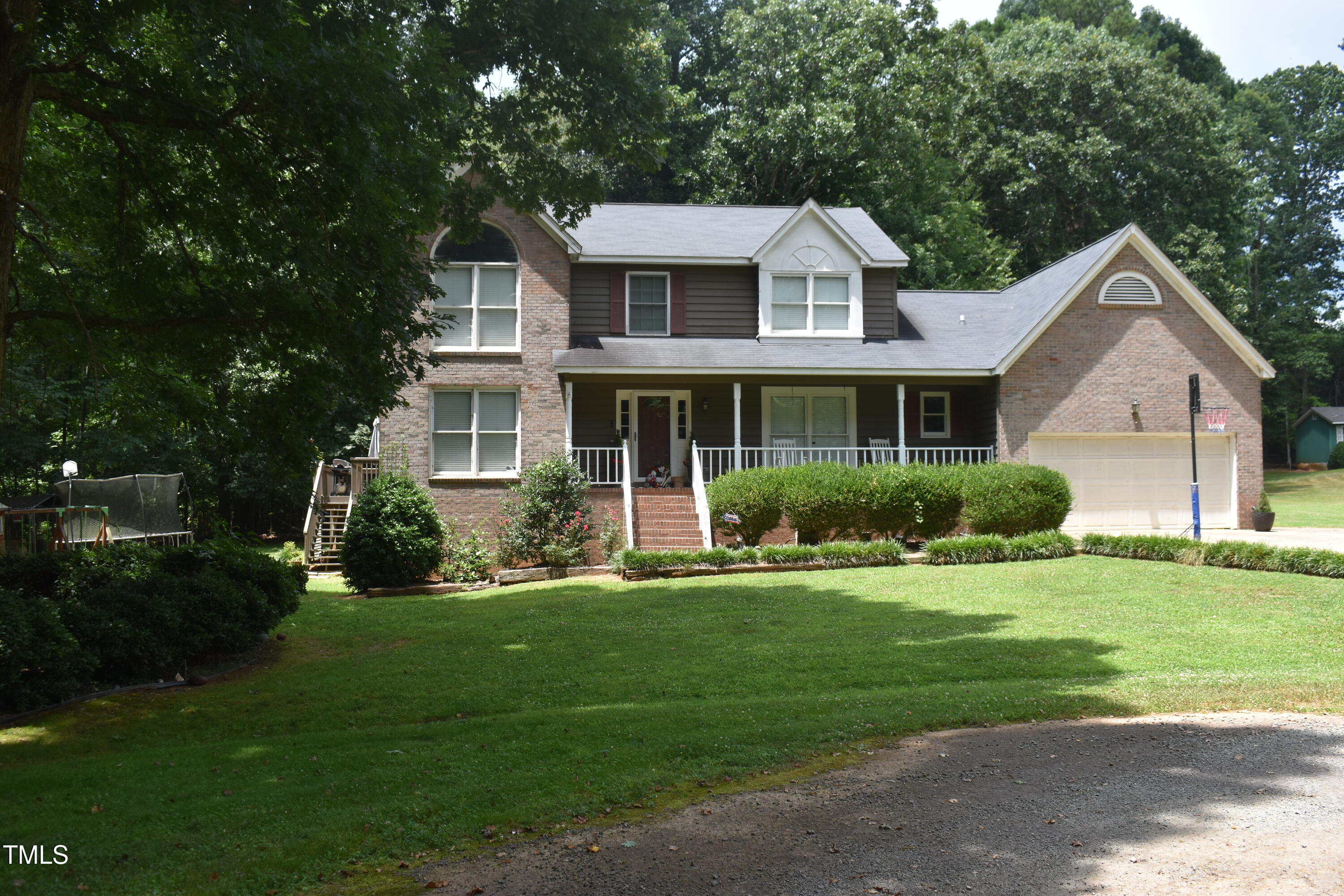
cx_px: 672
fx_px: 1344
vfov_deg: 36.9
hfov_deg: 53.1
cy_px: 448
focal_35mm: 36
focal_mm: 24
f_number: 7.1
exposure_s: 1/250
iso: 200
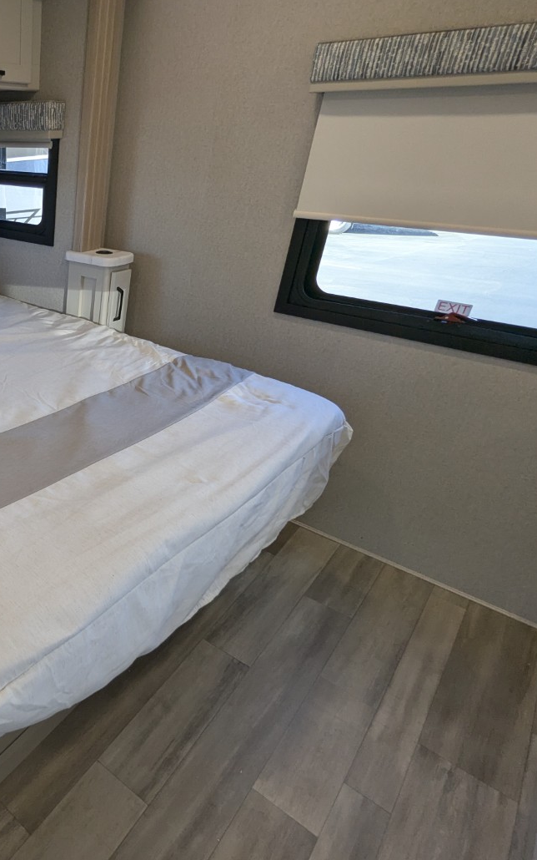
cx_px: -4
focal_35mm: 23
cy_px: 430
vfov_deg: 77.2
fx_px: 538
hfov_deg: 44.7
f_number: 2.2
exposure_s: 1/42.9
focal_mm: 2.35
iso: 51
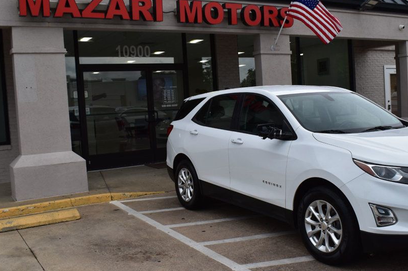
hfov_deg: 46.4
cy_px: 136
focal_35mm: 42
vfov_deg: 31.9
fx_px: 476
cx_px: 221
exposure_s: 1/320
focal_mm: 22
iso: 400
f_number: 10
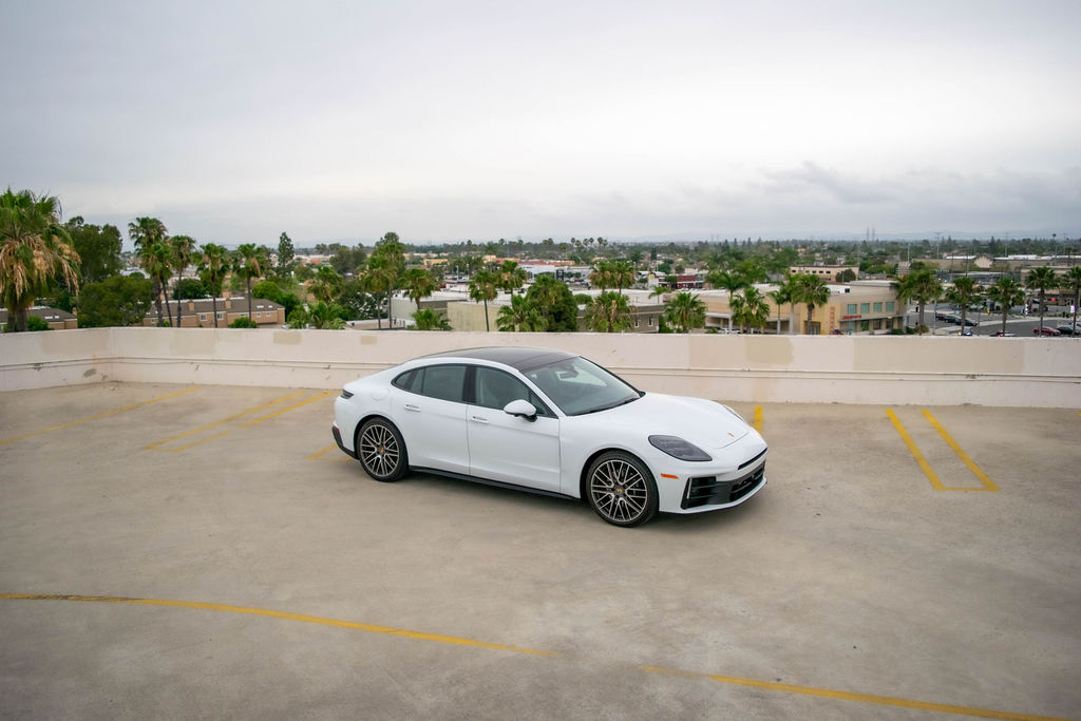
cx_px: 540
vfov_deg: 47.9
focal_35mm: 27
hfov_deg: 67.4
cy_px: 360
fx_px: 811
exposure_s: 1/1000
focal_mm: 18
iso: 400
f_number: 4
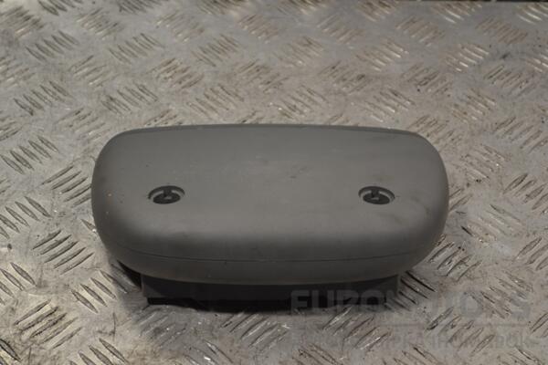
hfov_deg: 24.6
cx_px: 274
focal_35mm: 82
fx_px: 1256
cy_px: 182
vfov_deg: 16.6
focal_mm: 55
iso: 400
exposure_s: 1/80
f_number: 5.6
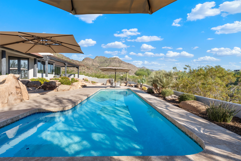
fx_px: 107
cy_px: 80
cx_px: 120
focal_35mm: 16
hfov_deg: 96.7
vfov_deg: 73.8
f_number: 8
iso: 640
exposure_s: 1/6400
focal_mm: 16
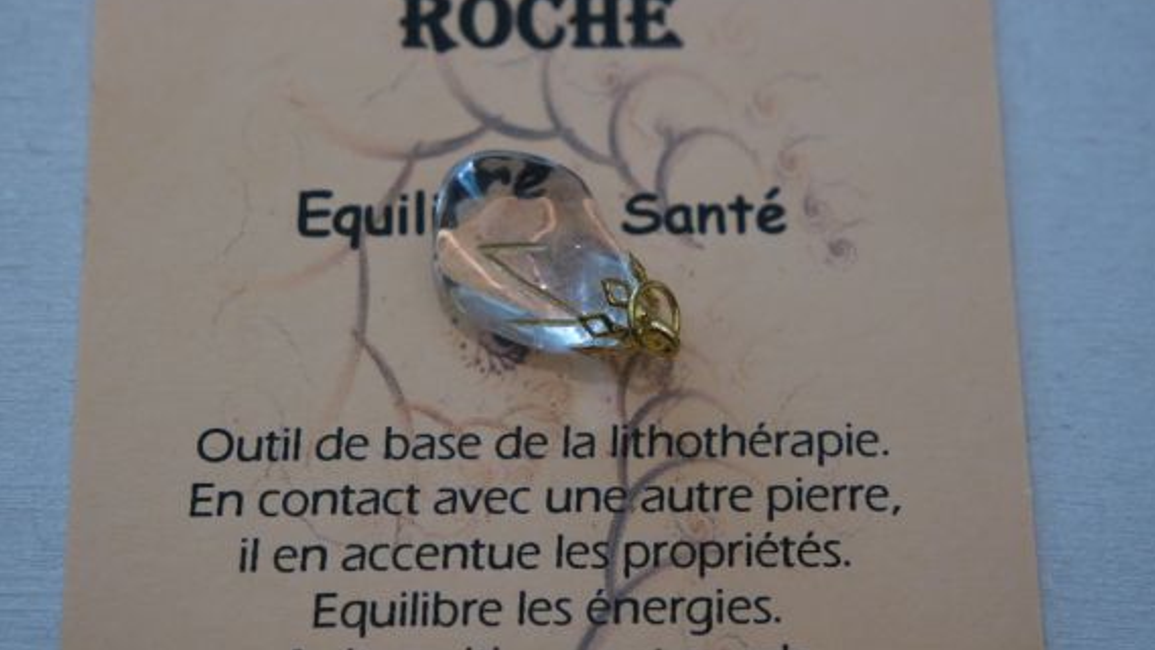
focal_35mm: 85
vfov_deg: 14.2
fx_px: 2603
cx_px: 574
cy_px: 248
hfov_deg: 25.0
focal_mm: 50
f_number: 5.6
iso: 3200
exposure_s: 1/60
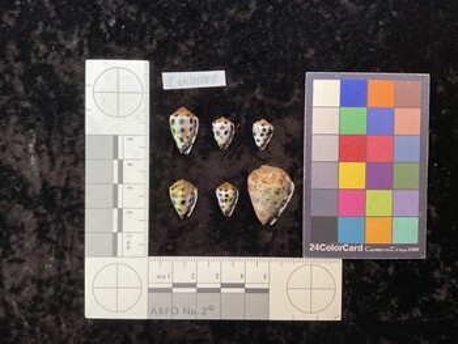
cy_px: 172
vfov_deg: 48.3
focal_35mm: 29
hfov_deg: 61.6
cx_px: 229
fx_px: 384
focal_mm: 3
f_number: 1.8
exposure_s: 1/50
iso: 64
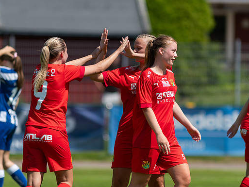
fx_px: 3518
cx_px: 131
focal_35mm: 489
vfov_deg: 3.0
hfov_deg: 4.1
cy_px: 94
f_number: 3.2
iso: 100
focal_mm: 300
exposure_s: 1/2000
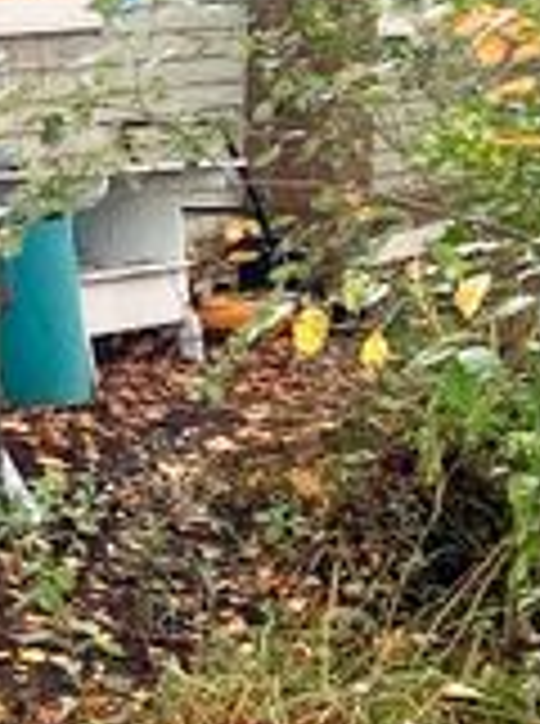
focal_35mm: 108
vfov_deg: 18.1
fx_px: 2255
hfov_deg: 12.2
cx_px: -508
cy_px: 133
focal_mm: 4.25
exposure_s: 1/121
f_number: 1.8
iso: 64
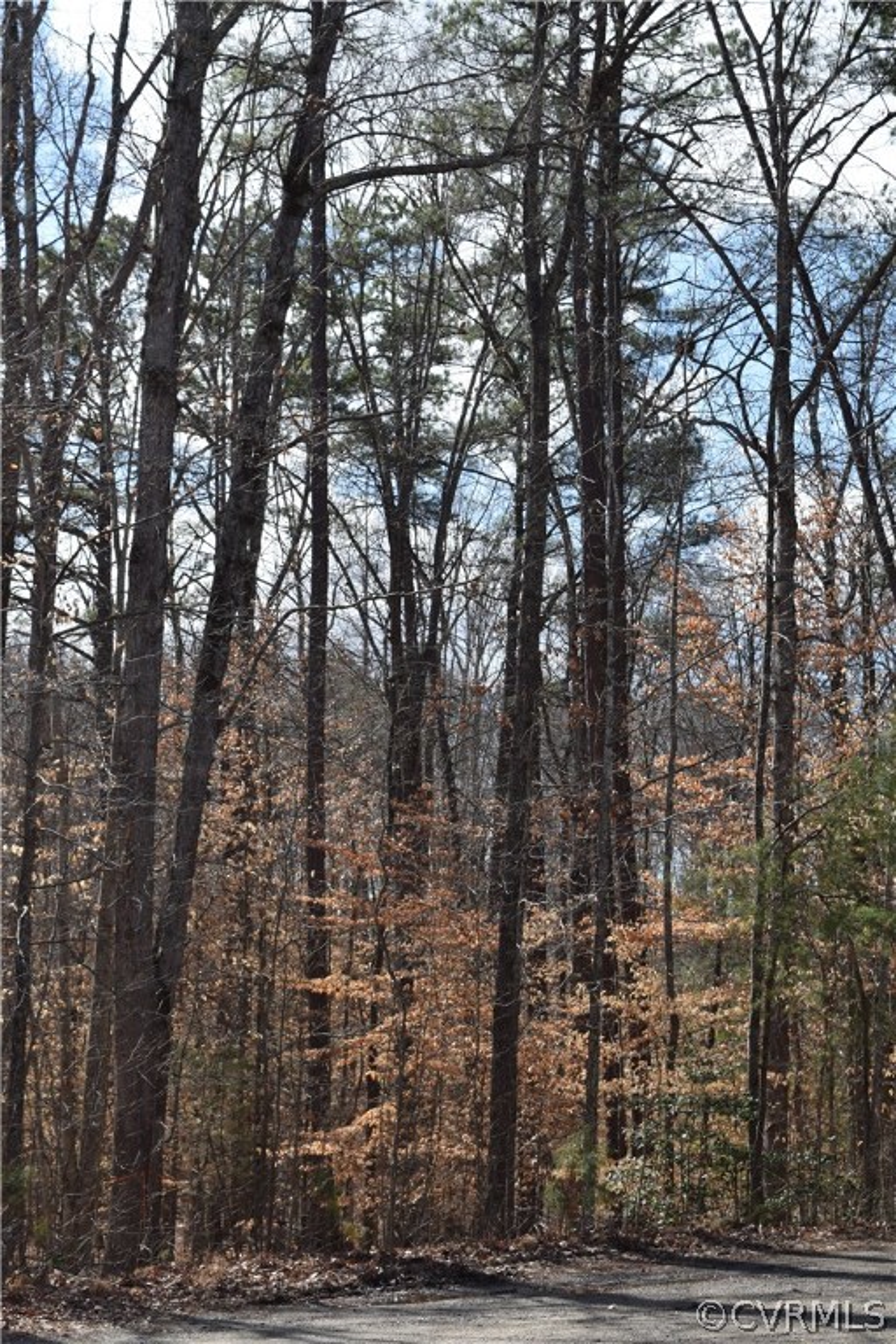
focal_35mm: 68
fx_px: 2520
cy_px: 672
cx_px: 448
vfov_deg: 29.9
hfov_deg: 20.2
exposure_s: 1/320
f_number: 9
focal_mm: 45
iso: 200
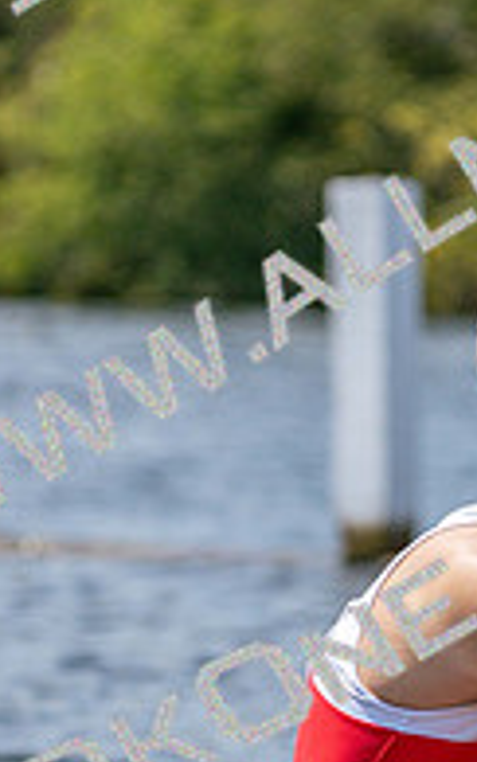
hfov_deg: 2.2
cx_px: 364
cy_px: 549
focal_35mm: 605
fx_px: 12575
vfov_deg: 3.5
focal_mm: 200
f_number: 5.6
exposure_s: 1/2000
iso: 320
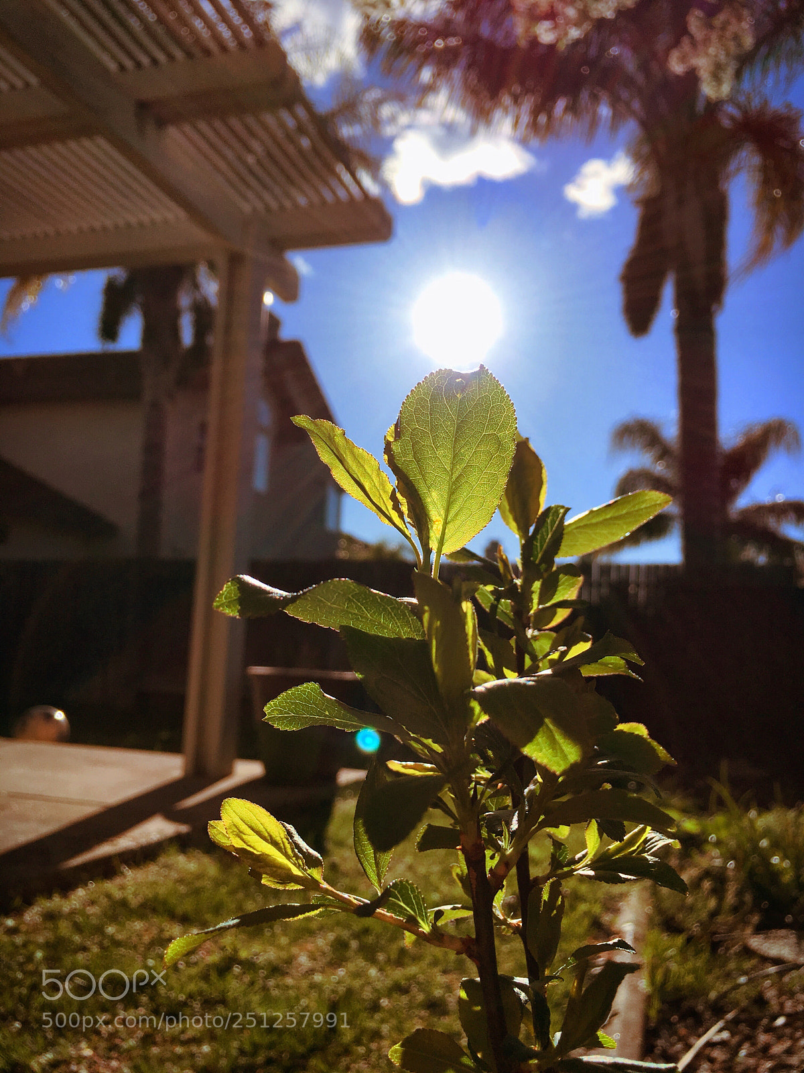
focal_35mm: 29
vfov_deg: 61.7
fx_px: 898
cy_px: 536
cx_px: 402
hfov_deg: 48.2
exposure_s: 1/3663
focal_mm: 4.15
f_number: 2.2
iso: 25
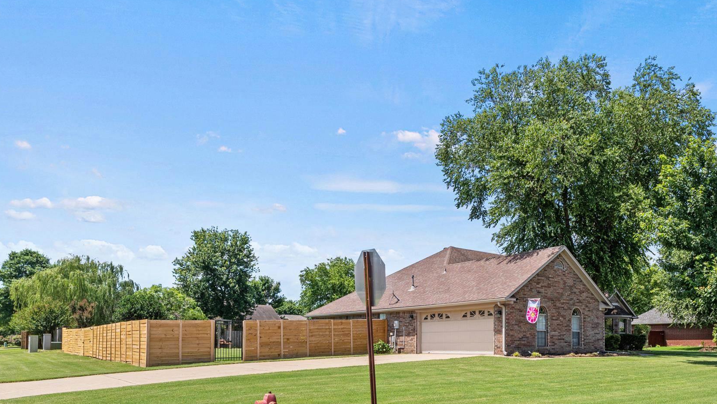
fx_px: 539
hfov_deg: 65.6
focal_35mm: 28
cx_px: 475
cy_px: 315
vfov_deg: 39.6
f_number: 8
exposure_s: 1/250
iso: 250
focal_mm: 11.9
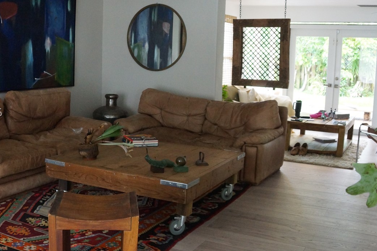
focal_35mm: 44
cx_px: 145
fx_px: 461
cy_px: 112
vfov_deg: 30.5
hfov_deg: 44.2
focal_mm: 18
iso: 1600
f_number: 4
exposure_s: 1/160
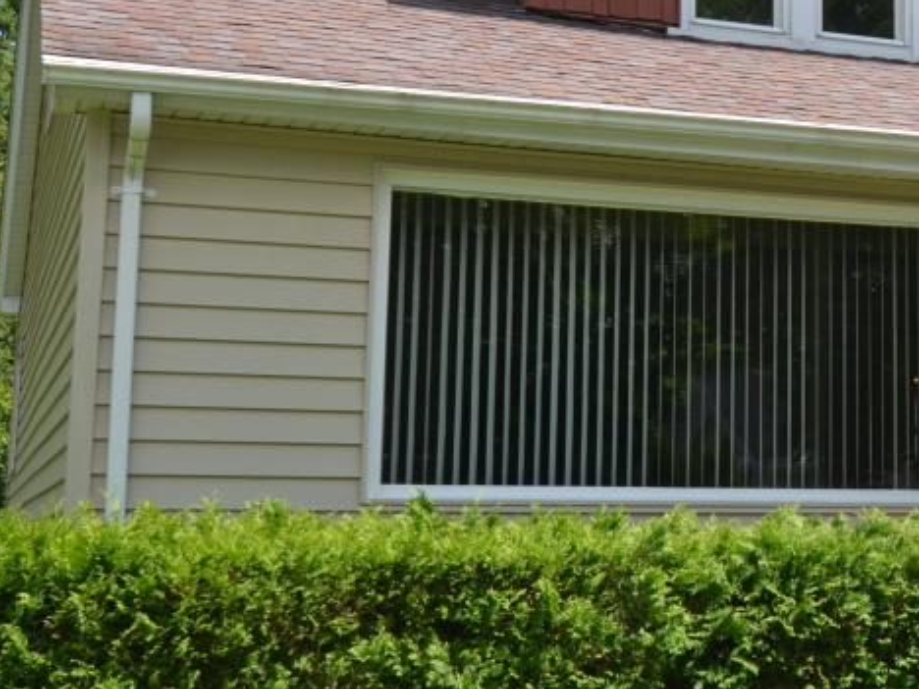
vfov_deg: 20.6
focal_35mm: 71
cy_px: 207
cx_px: 919
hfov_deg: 26.0
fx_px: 1885
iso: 100
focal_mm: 18
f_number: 6.3
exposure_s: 1/200
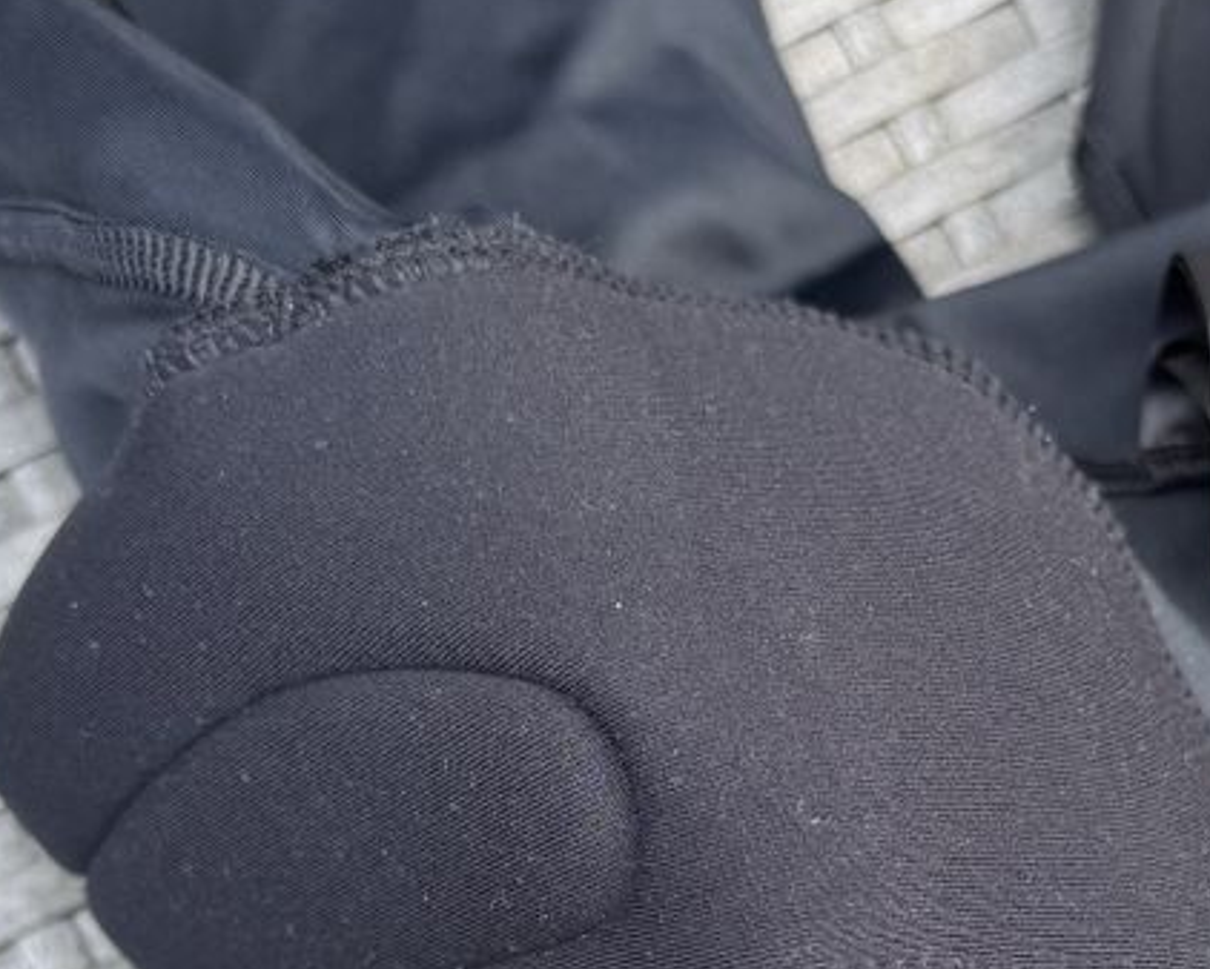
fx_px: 2544
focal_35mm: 71
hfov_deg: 26.7
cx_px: 697
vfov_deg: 21.0
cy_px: 923
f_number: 1.78
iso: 64
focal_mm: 6.76
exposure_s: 1/126
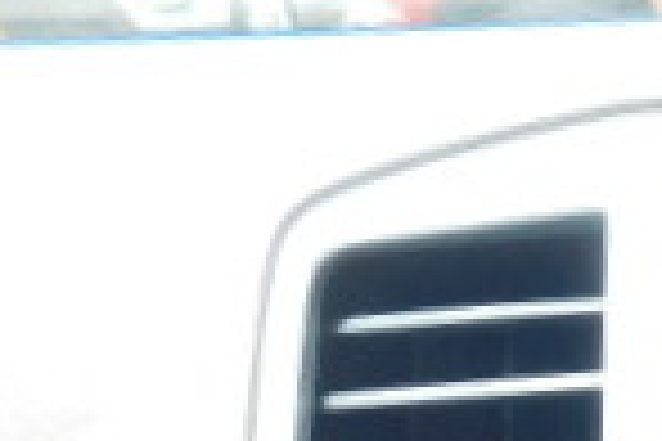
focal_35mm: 104
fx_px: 1912
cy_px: 868
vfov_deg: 11.8
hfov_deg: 15.9
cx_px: 1274
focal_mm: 4
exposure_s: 1/125
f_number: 3
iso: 125
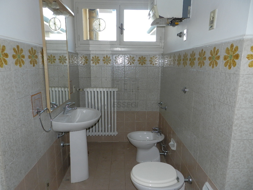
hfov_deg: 73.9
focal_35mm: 23
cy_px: 95
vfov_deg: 58.9
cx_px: 126
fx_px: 168
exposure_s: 1/30
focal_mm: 4
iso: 200
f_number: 3.4
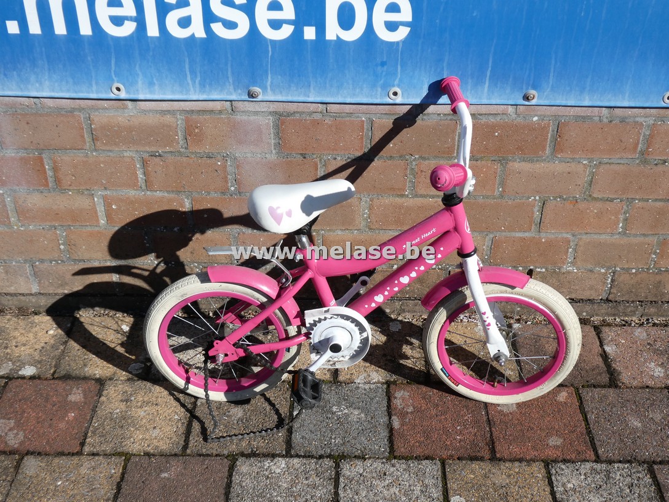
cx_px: 334
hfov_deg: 46.8
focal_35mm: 40
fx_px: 773
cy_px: 251
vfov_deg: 36.0
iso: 80
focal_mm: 7.2
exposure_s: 1/1000
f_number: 3.8
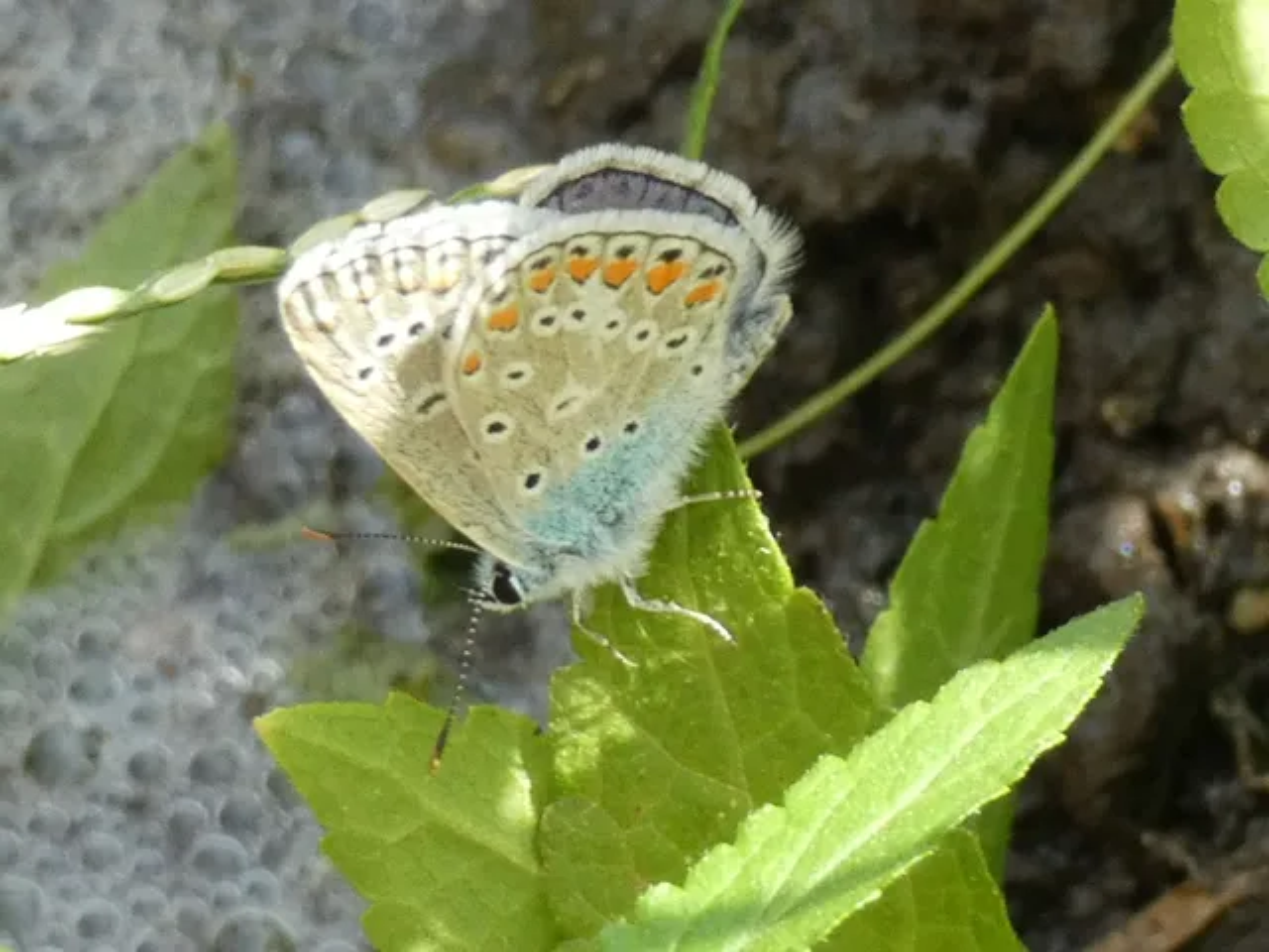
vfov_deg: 11.4
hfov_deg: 15.2
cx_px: 634
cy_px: 476
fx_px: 4766
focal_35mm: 130
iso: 250
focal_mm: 23.3
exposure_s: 1/80
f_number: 5.2
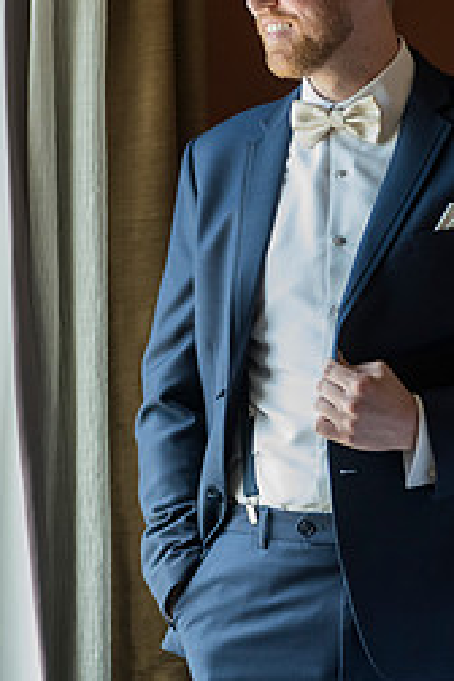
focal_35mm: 164
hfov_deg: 8.4
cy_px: 238
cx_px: 327
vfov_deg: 12.5
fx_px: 3102
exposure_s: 1/640
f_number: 3.5
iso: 2500
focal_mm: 92
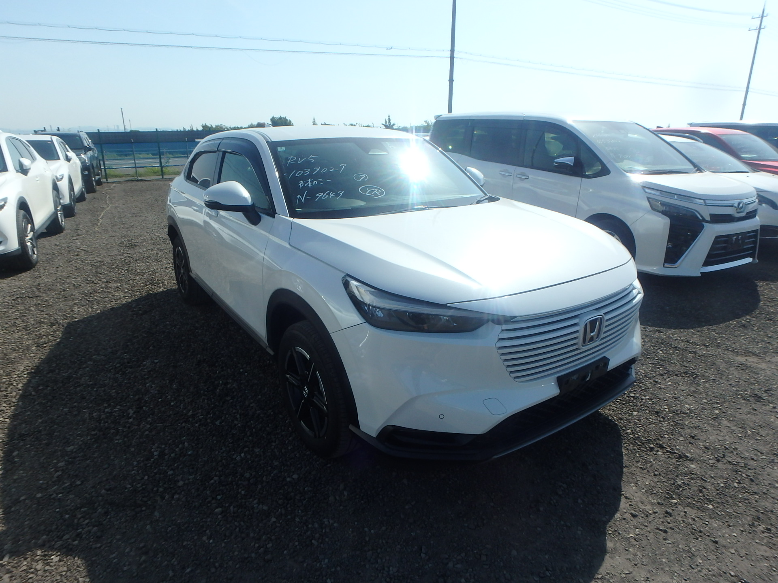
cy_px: 292
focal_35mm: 21
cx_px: 389
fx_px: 472
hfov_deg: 79.0
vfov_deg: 63.4
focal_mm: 3.7
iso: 125
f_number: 6
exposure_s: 1/500
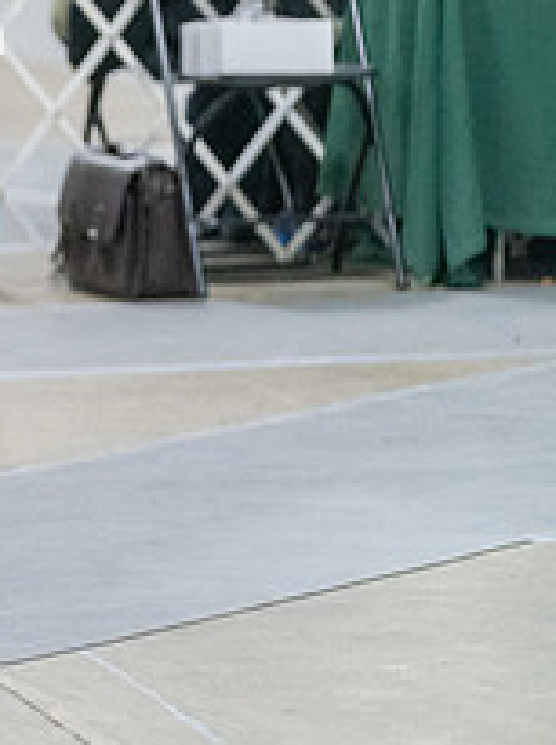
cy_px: 147
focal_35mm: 368
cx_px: -447
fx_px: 7906
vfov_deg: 5.4
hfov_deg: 4.0
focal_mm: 135
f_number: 2.8
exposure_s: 1/320
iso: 6400
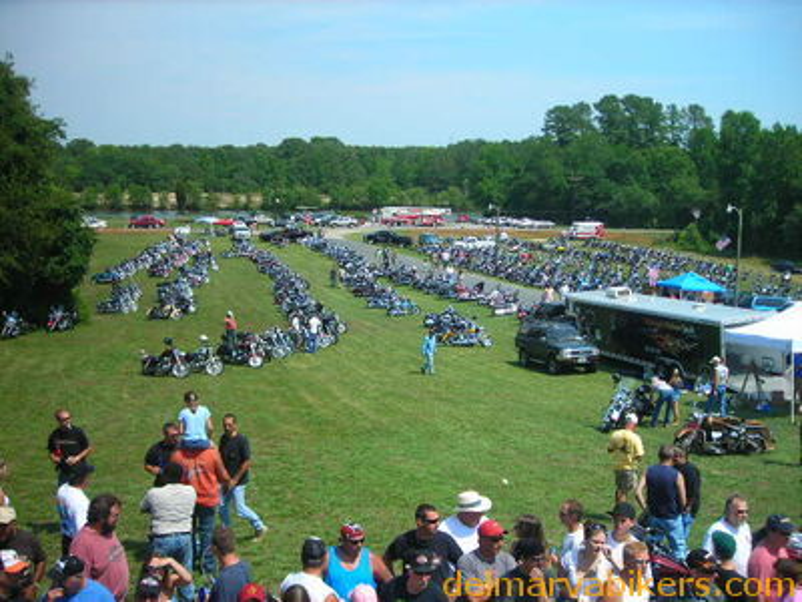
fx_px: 880
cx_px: 401
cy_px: 301
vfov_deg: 37.7
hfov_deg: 49.0
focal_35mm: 38
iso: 50
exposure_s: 1/147
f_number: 6.4
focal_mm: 6.3
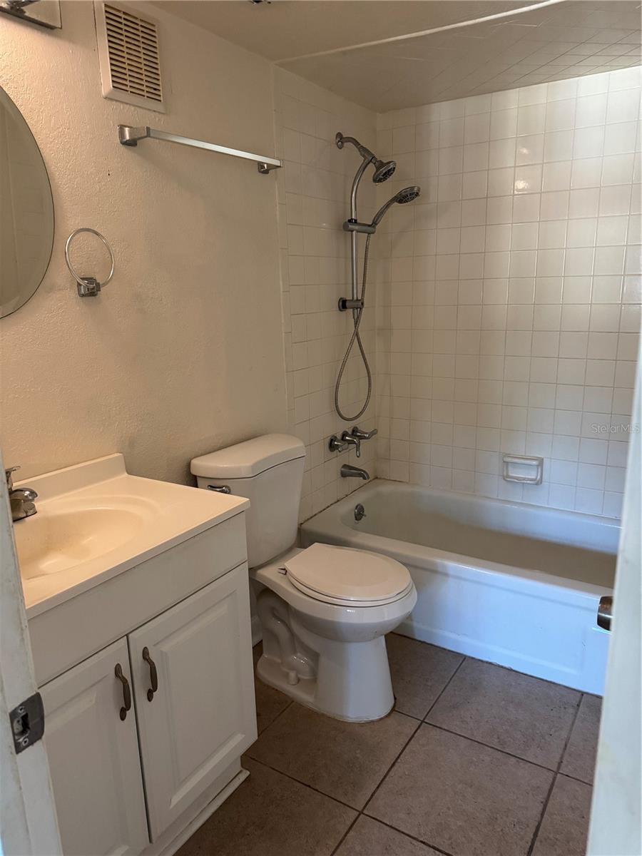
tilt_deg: -14.0
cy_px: 428
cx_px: 321
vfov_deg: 71.6
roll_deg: +2.1
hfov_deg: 56.8
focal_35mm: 24
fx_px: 593
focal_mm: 6.76
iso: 640
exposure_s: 1/60
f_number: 1.78
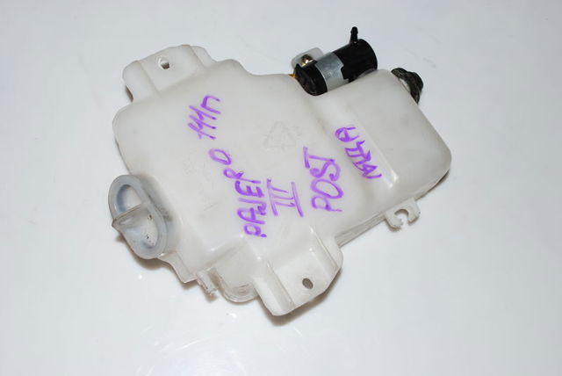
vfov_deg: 29.9
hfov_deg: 43.6
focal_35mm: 45
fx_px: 703
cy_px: 188
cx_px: 281
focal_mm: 30
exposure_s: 1/125
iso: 100
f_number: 6.3
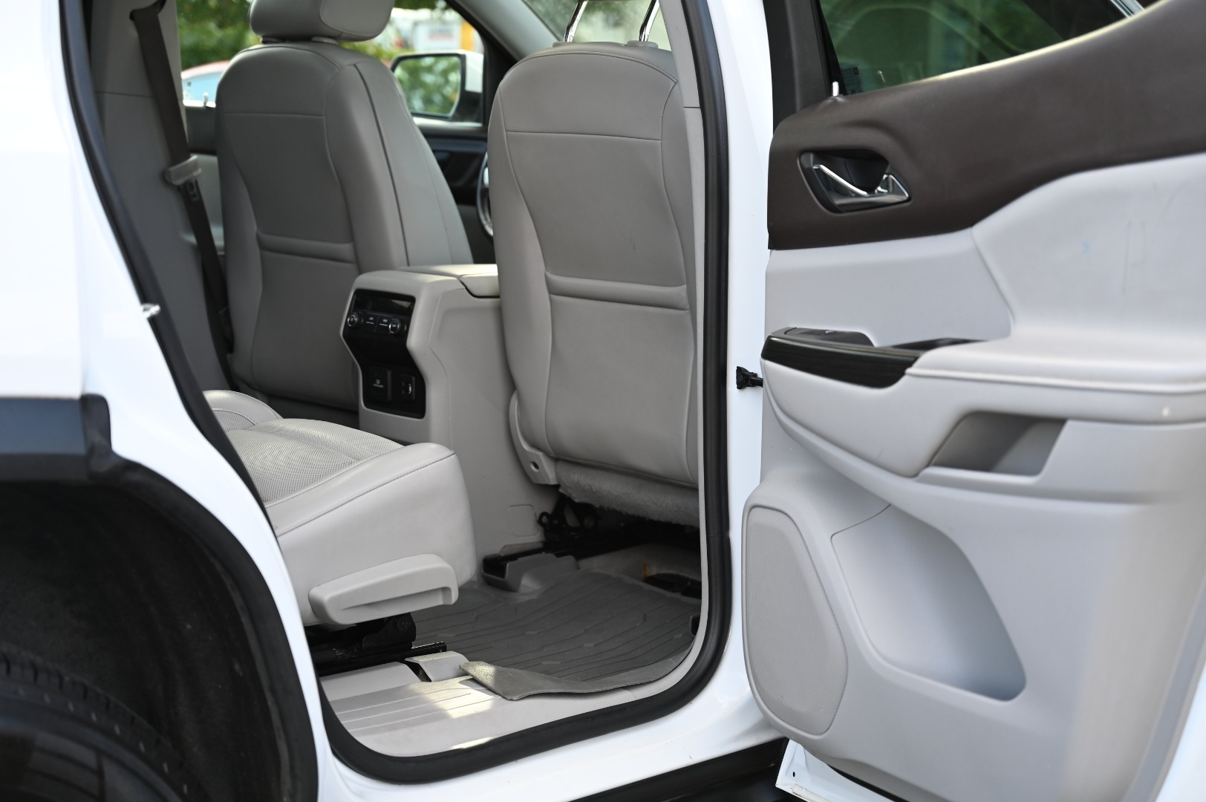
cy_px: 401
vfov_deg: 25.9
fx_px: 1741
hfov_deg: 38.2
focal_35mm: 52
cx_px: 603
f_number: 4
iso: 360
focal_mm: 52
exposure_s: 1/250
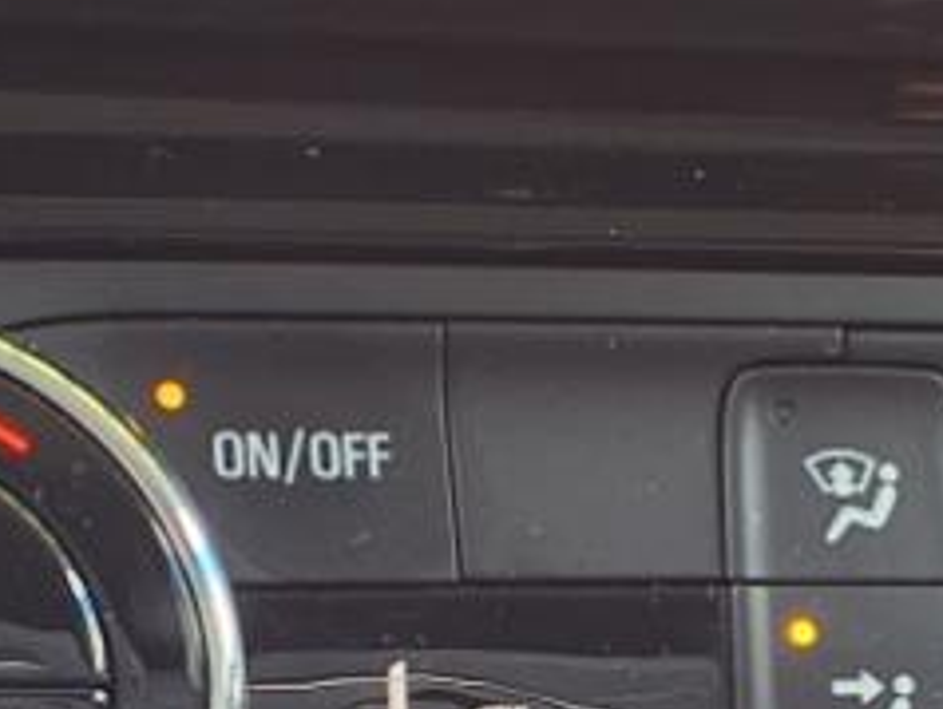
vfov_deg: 12.6
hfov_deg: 16.9
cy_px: 697
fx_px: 3163
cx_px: 547
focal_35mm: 116
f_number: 1.9
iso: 160
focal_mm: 3.58
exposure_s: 1/30
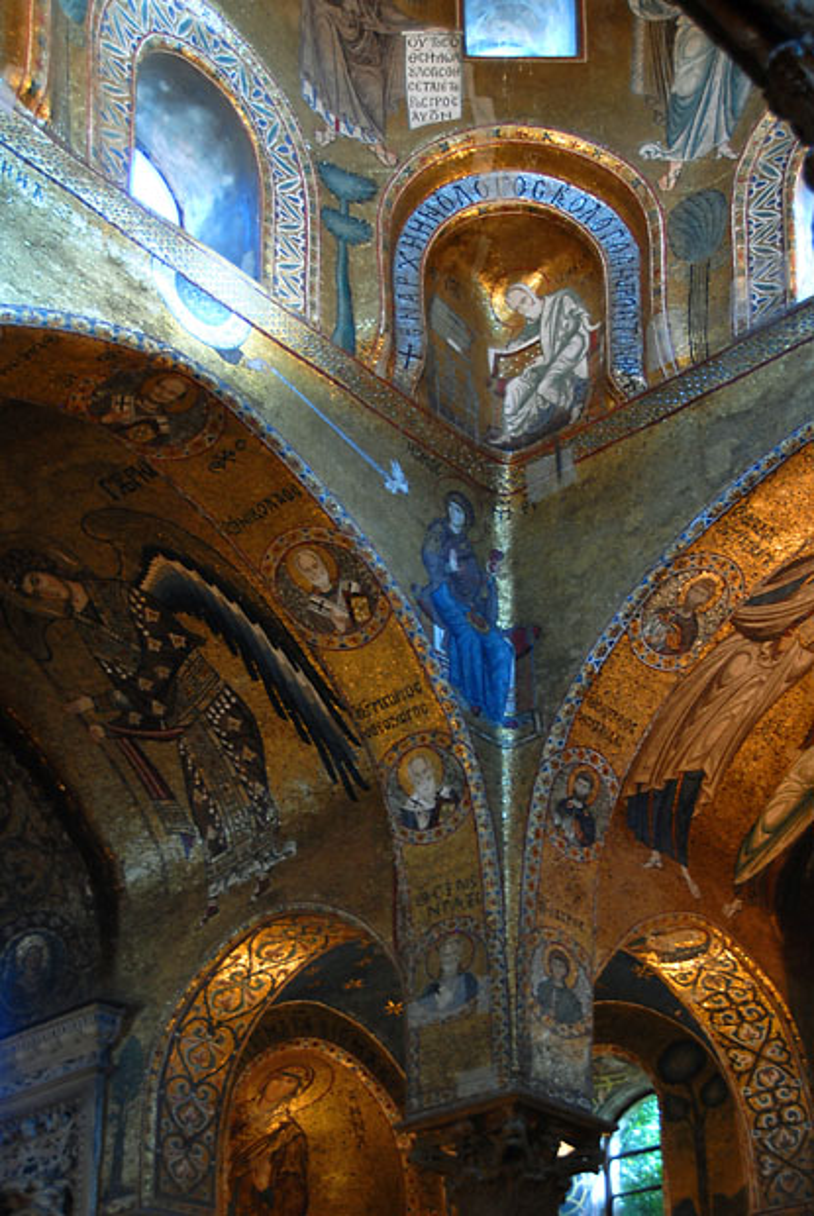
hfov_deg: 25.1
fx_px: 1826
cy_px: 608
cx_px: 407
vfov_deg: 36.8
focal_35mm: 54
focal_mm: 36
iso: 400
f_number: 4.5
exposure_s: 1/15
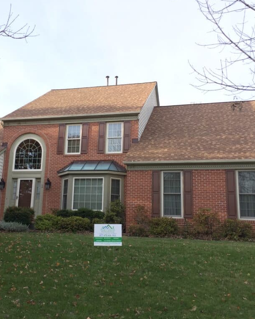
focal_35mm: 38
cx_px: 97
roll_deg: -3.1
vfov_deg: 47.9
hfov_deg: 38.9
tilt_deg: +11.2
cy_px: 159
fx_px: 359
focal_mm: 4.15
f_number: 2.2
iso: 32
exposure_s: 1/130
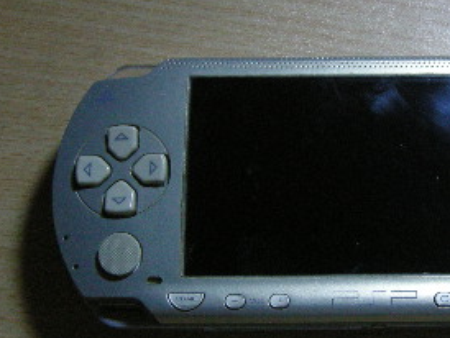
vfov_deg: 17.6
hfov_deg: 22.9
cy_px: 166
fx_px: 1093
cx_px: 363
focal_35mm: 84
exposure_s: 1/64.2
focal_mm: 7.5
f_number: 2.7
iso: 342
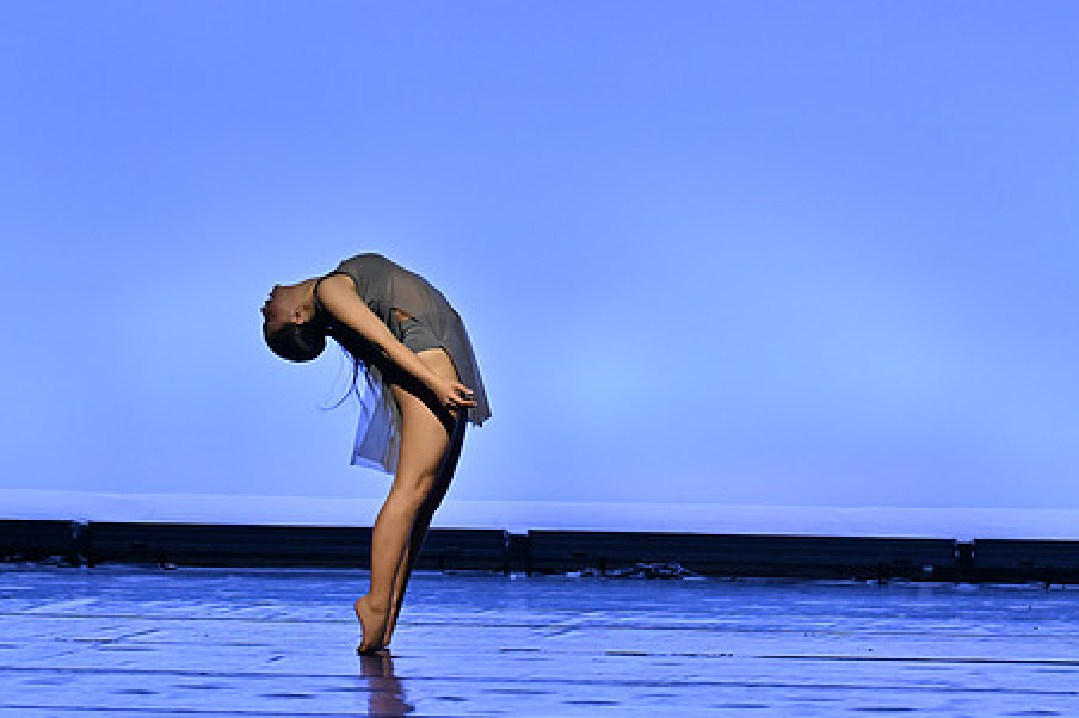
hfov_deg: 12.6
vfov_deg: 8.4
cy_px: 320
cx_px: 406
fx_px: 4883
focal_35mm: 163
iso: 450
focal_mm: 85
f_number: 2.8
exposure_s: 1/500
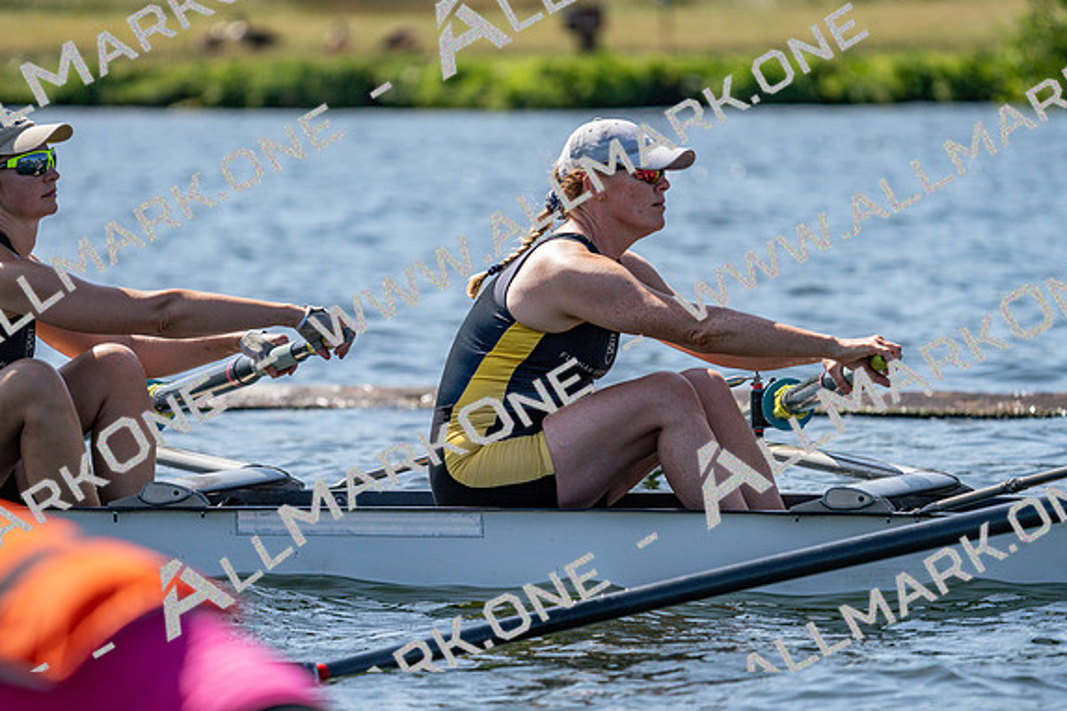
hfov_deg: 6.3
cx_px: 538
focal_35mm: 325
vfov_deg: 4.2
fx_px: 9632
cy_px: 353
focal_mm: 321
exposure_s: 1/2000
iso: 320
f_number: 6.3
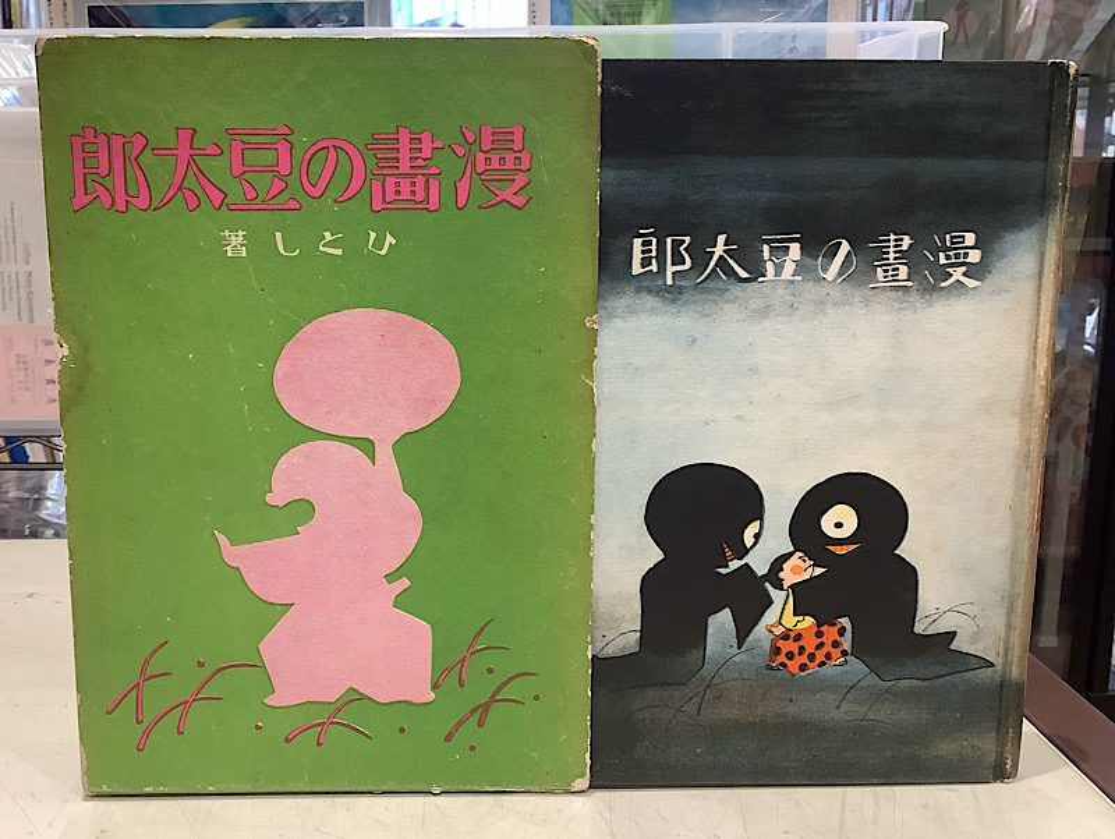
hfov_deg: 58.3
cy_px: 420
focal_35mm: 31
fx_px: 1000
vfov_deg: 45.5
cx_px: 558
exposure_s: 1/60
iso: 125
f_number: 2.4
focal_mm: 3.3
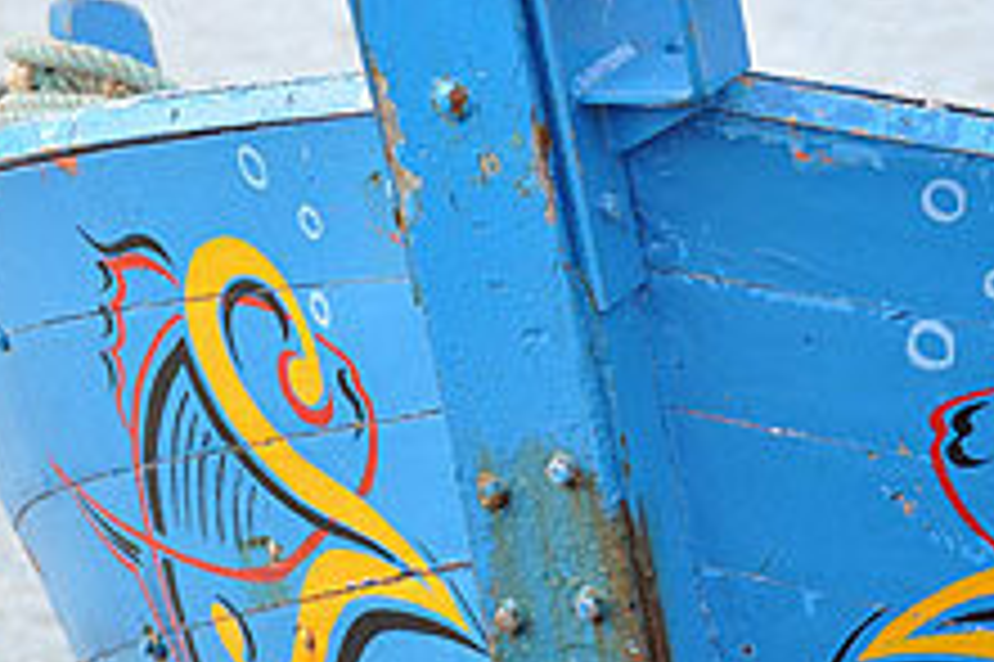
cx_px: 729
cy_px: 308
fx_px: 8002
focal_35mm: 290
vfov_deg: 4.7
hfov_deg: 7.1
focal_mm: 95
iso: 200
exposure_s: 1/160
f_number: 6.3
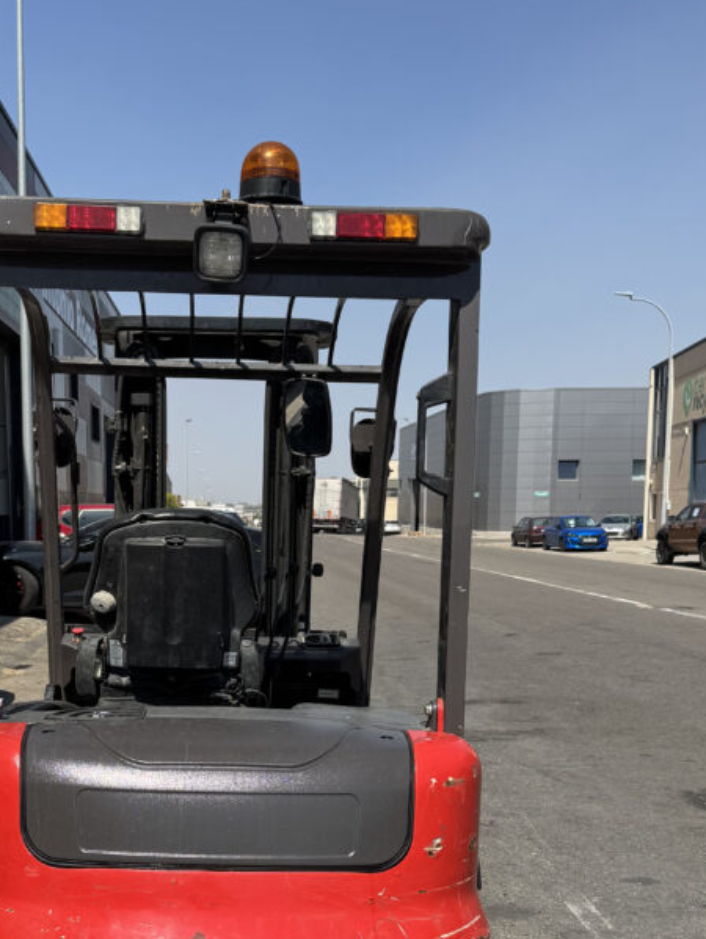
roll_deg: -0.1
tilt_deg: -4.6
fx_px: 1114
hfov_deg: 34.8
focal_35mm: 41
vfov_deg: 45.0
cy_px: 632
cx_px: 227
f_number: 1.78
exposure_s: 1/4950
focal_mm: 6.76
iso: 80
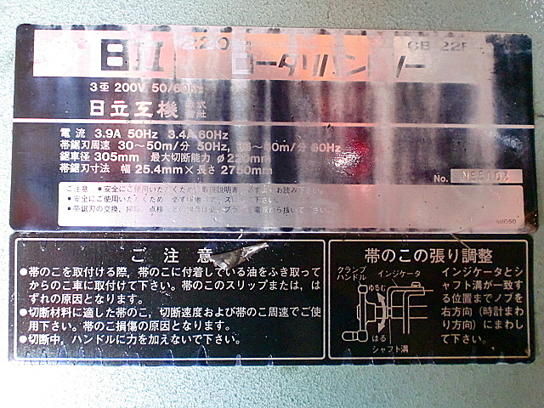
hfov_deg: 52.6
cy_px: 204
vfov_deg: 40.7
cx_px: 272
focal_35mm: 35
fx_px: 550
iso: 640
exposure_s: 1/60
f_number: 3.1
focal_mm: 6.3
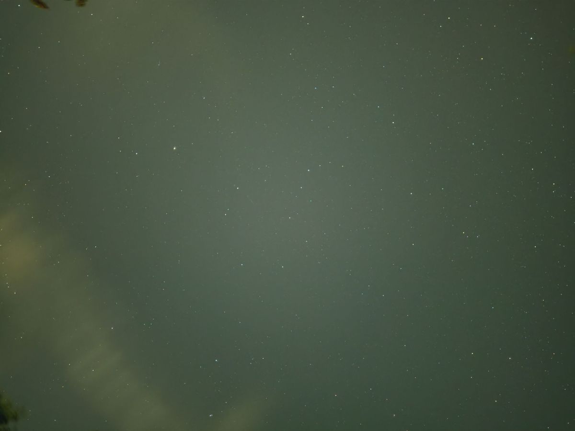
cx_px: 288
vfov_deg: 58.9
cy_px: 216
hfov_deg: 73.9
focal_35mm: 23
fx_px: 382
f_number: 1.7
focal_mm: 6.3
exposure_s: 19.3
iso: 400
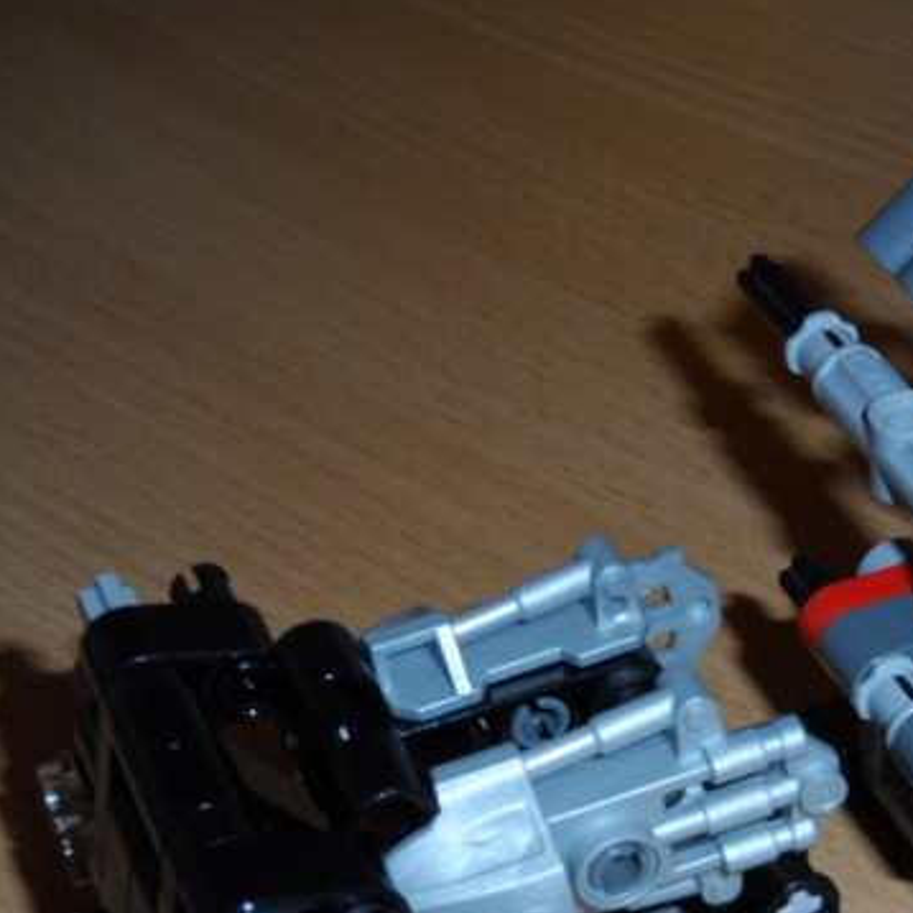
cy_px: 713
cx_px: 1018
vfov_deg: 18.9
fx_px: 2715
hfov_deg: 18.3
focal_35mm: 91
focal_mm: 6.8
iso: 100
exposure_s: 1/45
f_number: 3.7
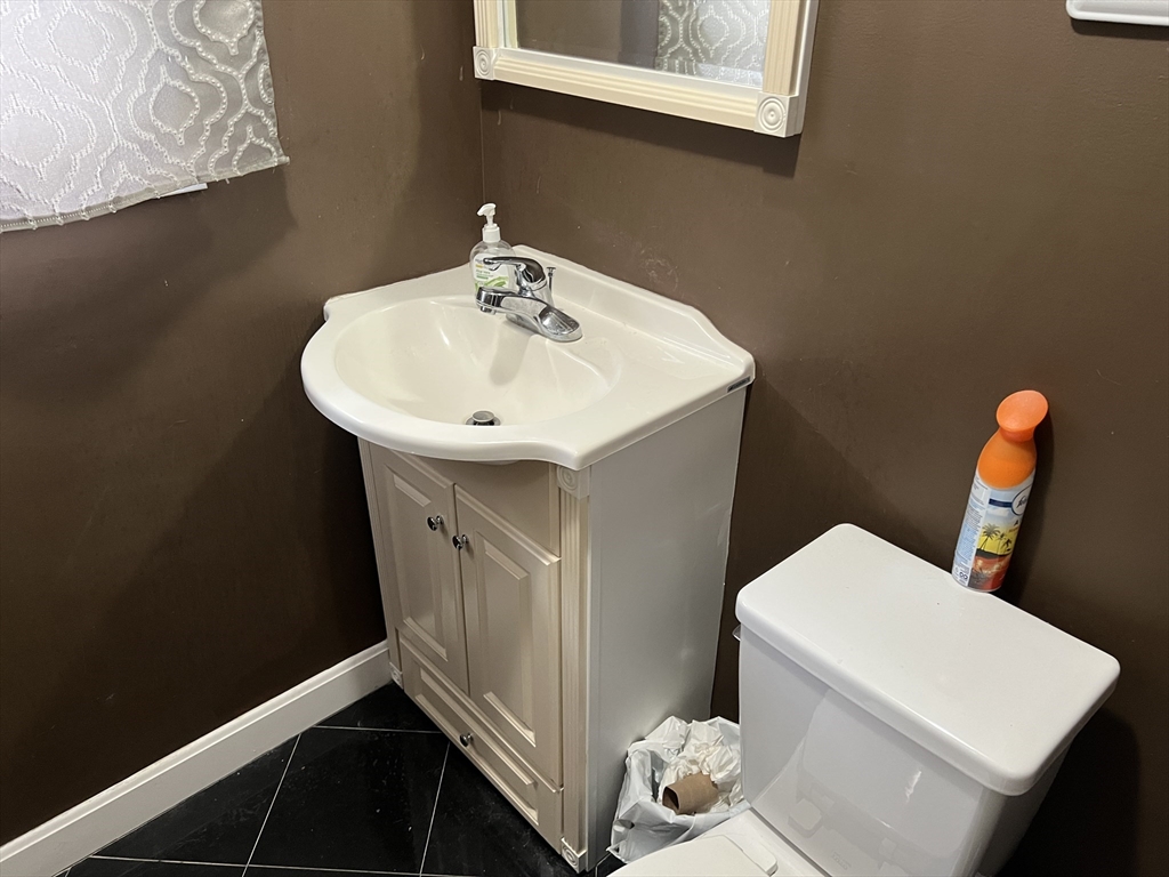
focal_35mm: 26
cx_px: 584
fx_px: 878
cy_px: 438
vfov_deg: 53.1
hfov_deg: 67.3
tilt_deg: -33.0
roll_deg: -1.5
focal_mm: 5.7
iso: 320
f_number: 1.5
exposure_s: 1/60
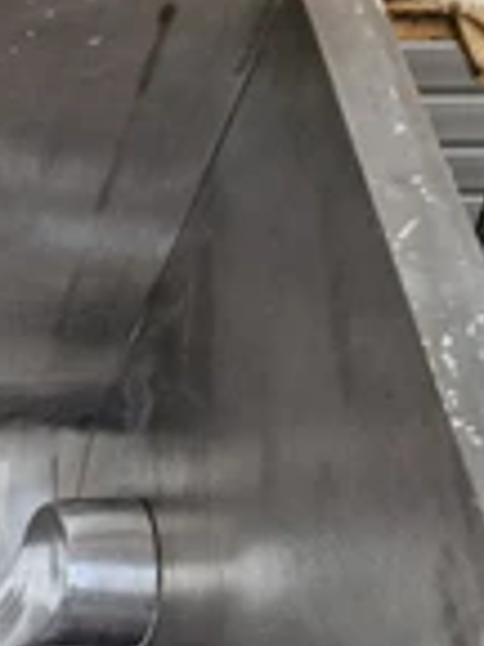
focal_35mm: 64
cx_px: -260
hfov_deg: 19.7
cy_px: 650
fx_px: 1193
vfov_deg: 28.4
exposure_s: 1/180
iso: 64
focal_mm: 5.4
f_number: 1.8
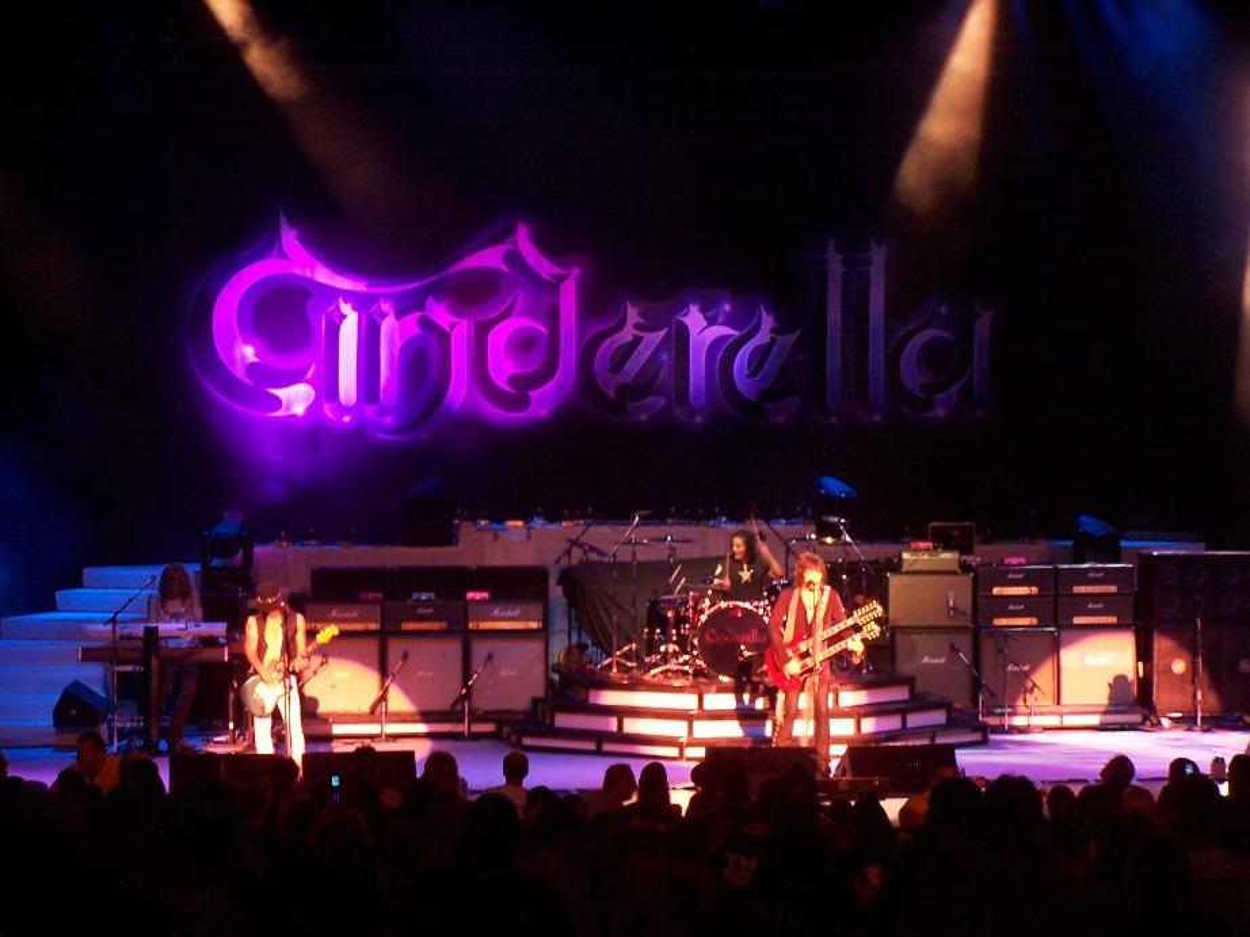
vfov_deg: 12.7
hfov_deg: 16.8
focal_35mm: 117
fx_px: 4224
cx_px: 625
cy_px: 468
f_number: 3.2
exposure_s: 1/8
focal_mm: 19.4
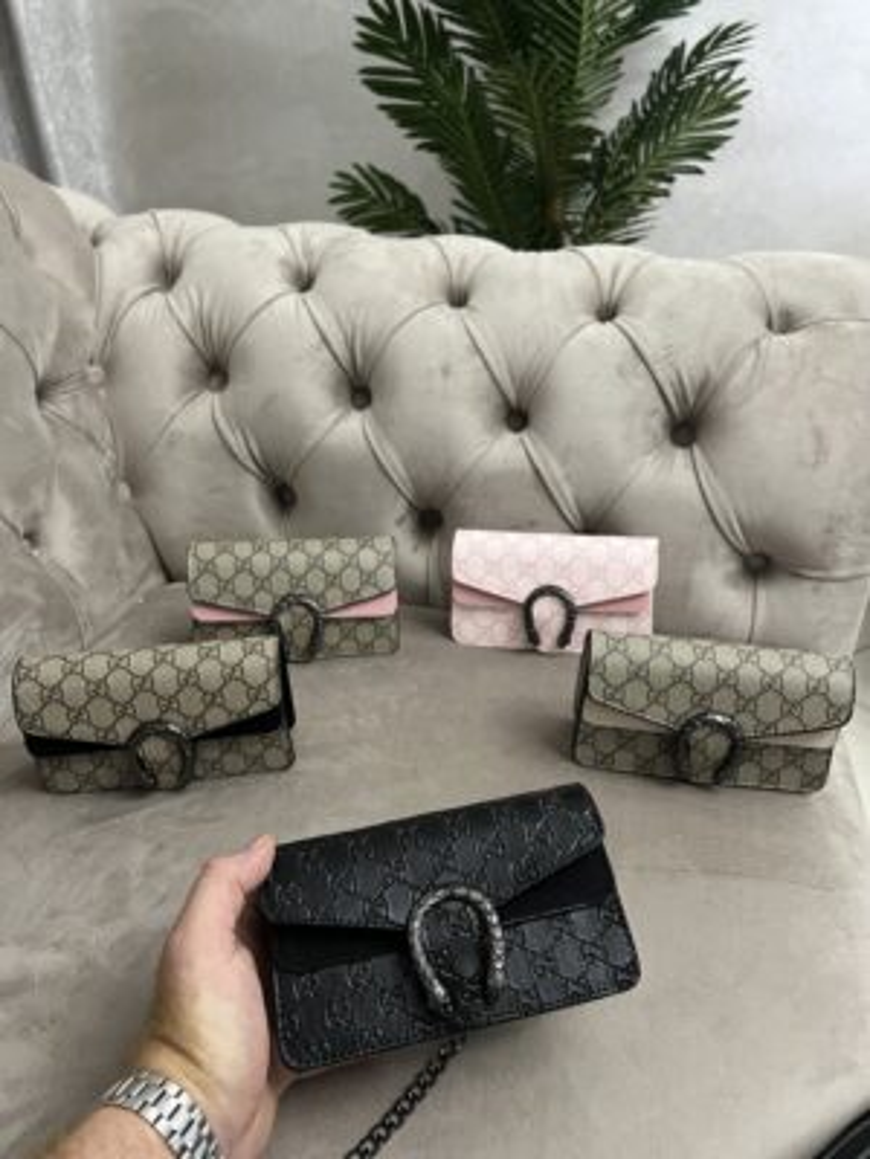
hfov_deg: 53.1
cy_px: 580
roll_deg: -2.5
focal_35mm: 26
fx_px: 871
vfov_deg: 67.3
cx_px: 435
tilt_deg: -31.6
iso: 500
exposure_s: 1/33
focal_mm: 5.7
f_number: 1.5
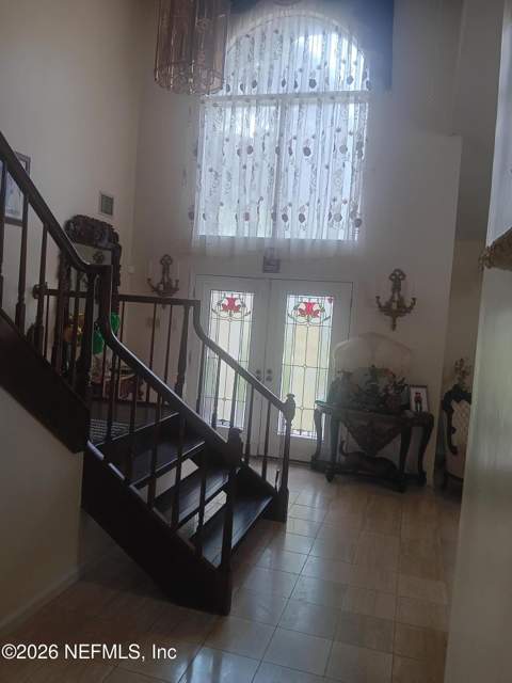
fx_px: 513
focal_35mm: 26
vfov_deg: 67.3
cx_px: 256
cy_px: 342
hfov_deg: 53.1
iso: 40
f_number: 1.8
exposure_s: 1/34.5
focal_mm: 3.98
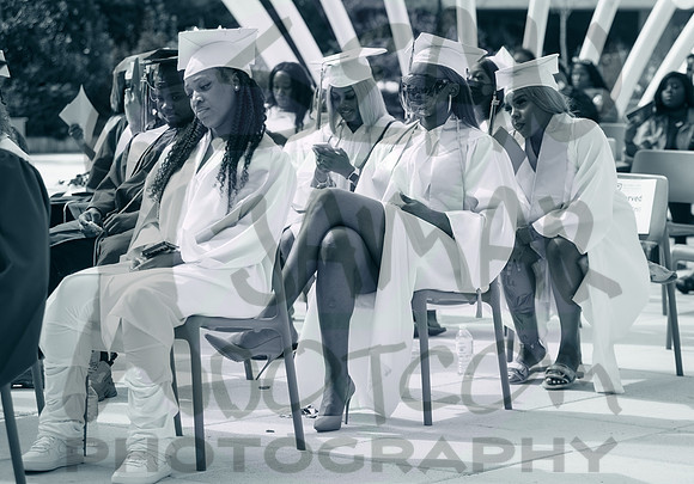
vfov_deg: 12.4
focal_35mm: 114
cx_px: 402
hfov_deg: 17.6
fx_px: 2234
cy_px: 231
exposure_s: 1/1000
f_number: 4.5
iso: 125
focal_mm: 100
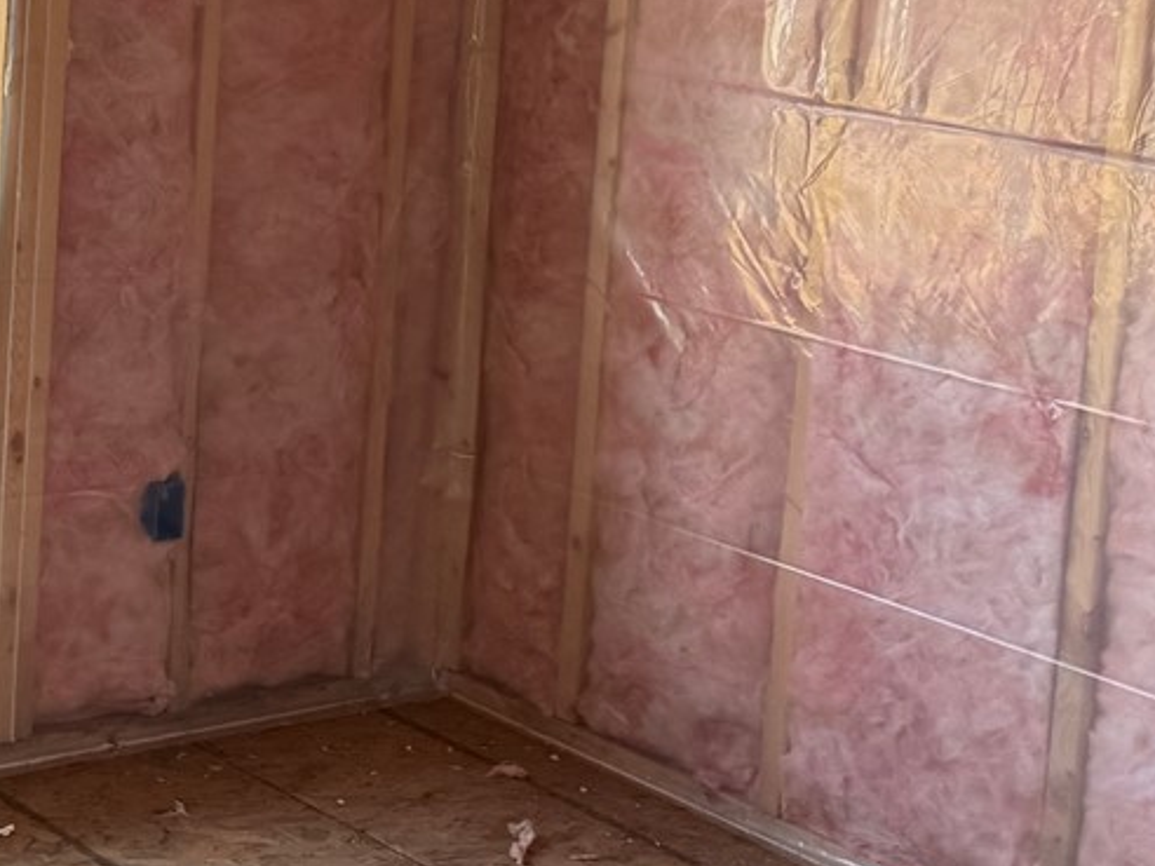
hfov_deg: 21.6
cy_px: 5
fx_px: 2603
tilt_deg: -5.8
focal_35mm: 78
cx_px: -491
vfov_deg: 18.4
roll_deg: -2.4
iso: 64
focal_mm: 6.76
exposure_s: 1/156
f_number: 1.78
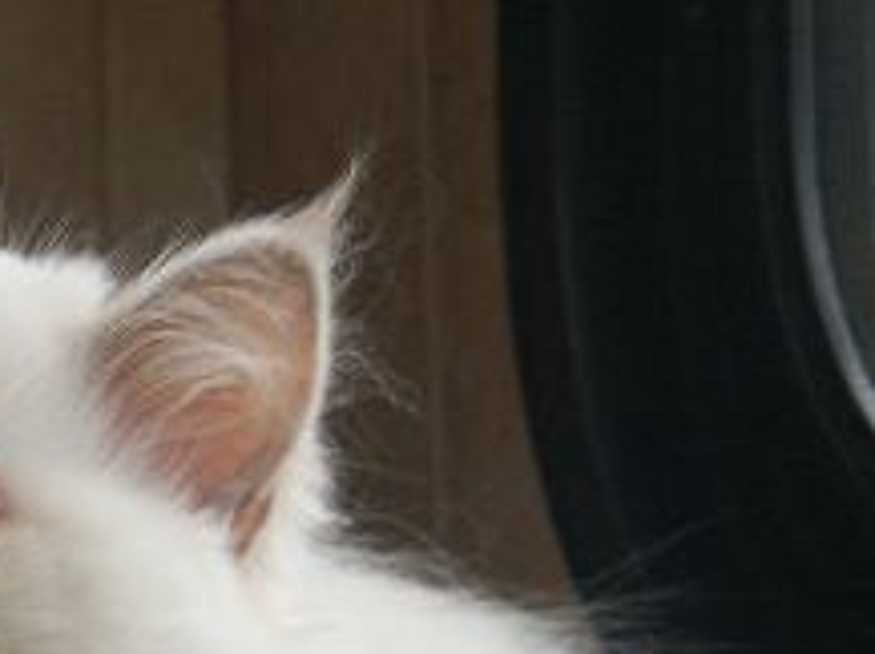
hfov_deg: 3.7
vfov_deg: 2.8
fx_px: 13350
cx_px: -56
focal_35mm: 529
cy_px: 767
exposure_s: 1/60
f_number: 3.5
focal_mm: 45.24
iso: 200
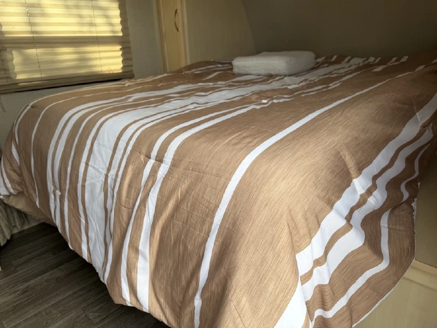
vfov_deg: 56.8
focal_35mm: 24
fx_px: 303
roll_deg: +2.6
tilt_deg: -22.4
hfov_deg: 71.6
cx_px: 218
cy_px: 164
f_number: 1.78
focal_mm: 6.76
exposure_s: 1/228
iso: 64
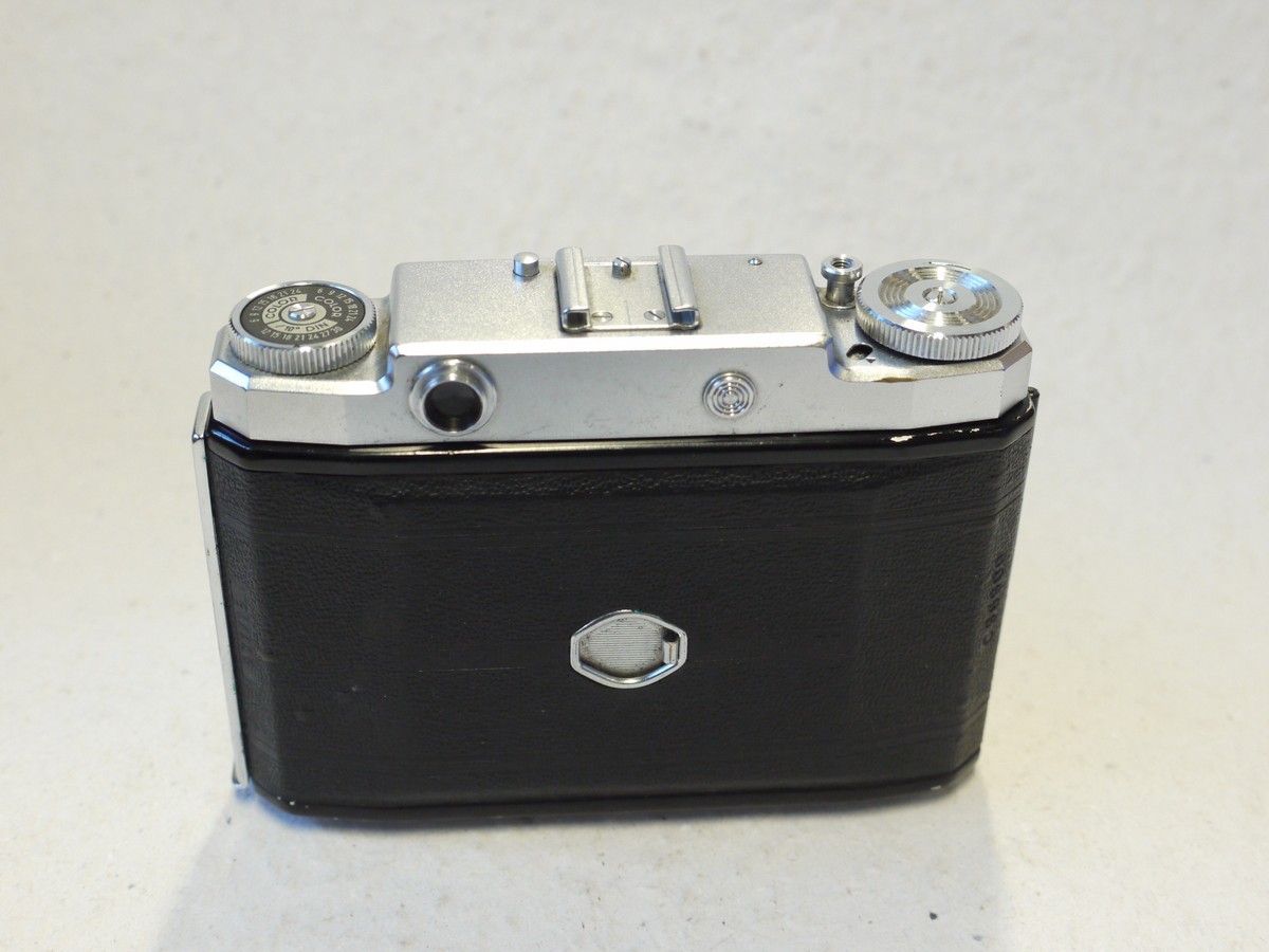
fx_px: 1906
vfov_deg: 28.0
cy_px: 476
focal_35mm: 52
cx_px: 634
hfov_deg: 36.8
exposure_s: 1/60
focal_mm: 26
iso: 800
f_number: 5
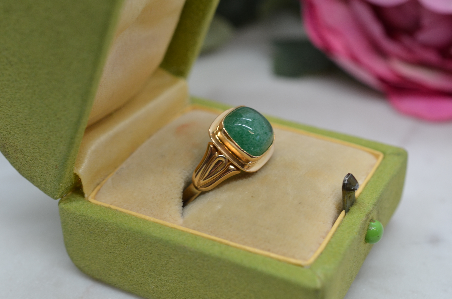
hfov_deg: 33.5
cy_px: 150
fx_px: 752
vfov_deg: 22.5
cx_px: 226
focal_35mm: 60
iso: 320
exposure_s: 1/60
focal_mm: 40
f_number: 8
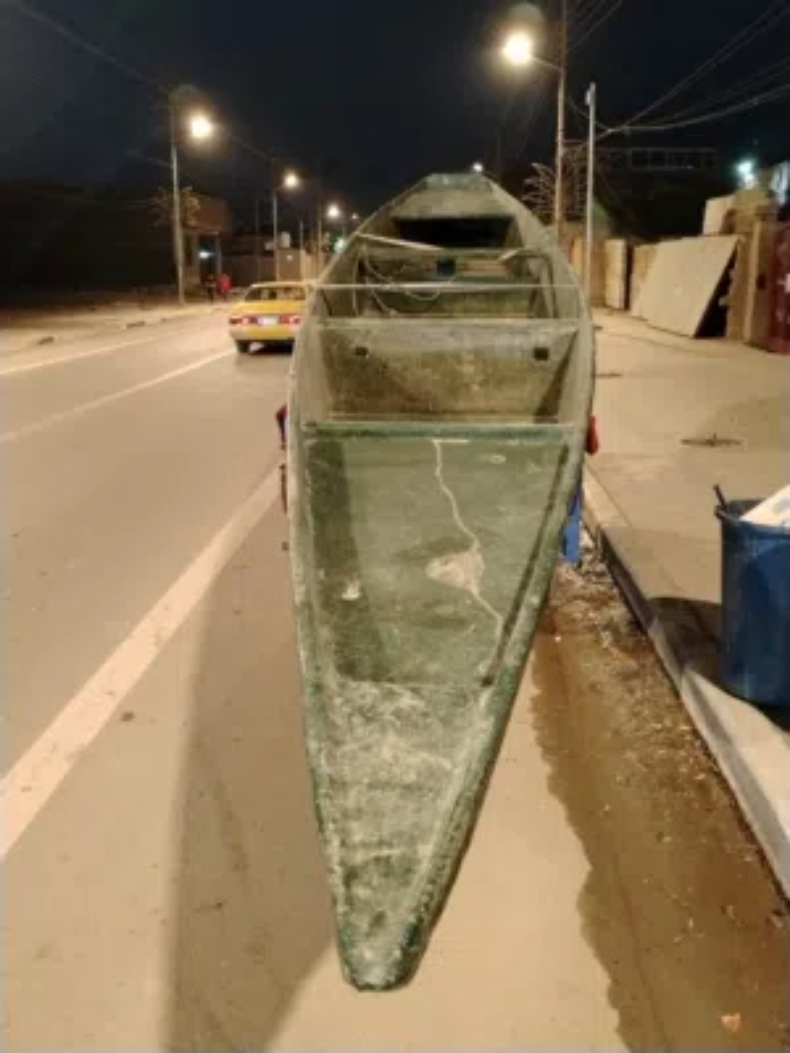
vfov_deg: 55.4
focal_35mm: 33
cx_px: 395
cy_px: 526
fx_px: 1004
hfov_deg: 42.9
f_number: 1.75
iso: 2784
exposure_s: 1/33.3
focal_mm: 5.25
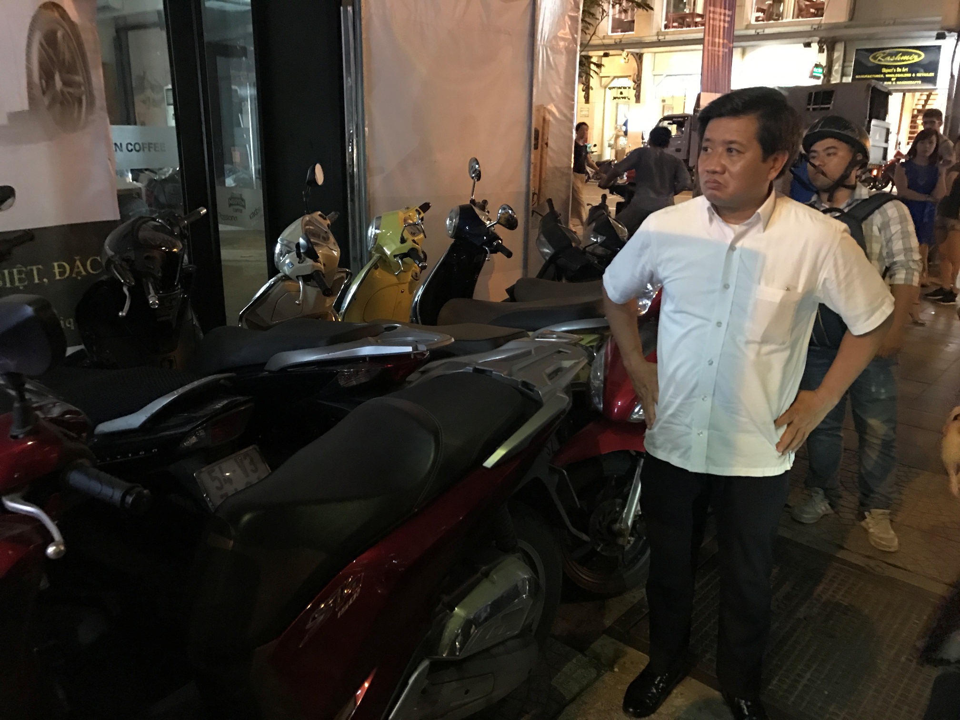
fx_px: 777
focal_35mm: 28
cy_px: 360
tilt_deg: -16.6
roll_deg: +0.4
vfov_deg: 49.7
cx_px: 480
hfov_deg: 63.4
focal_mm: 3.99
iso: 100
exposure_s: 1/4
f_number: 1.8
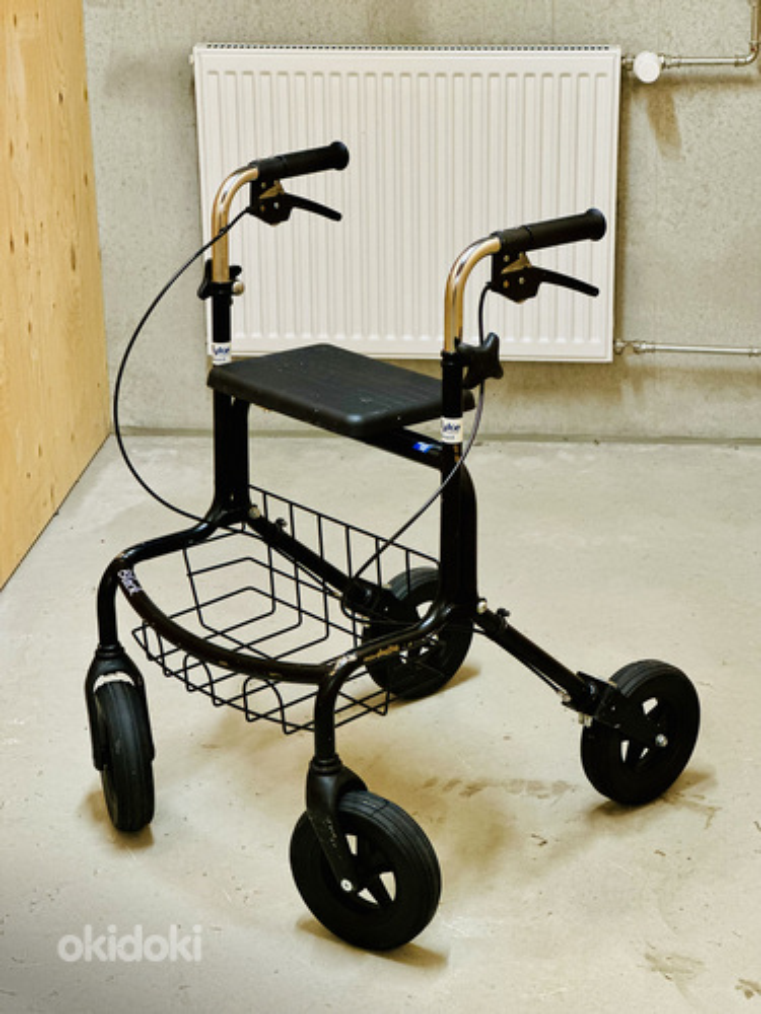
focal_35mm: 77
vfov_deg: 25.3
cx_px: 380
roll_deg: +1.0
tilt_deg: -19.3
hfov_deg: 19.1
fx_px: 2257
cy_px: 507
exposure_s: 1/33
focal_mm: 9
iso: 320
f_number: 2.8
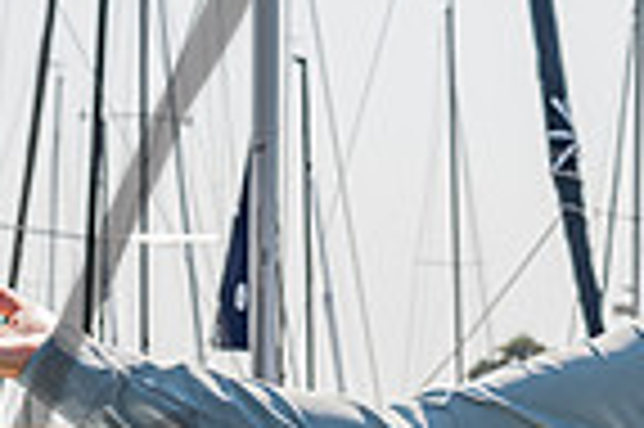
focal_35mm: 257
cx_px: 514
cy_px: 323
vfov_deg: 5.3
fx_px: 4592
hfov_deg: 8.0
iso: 125
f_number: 6.3
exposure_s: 1/500
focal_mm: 43
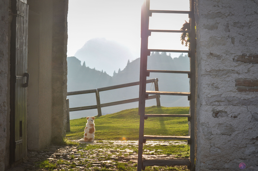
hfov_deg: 19.5
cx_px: 129
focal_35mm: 105
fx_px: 752
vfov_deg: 13.0
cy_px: 86
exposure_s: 1/250
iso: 200
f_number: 8
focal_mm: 70
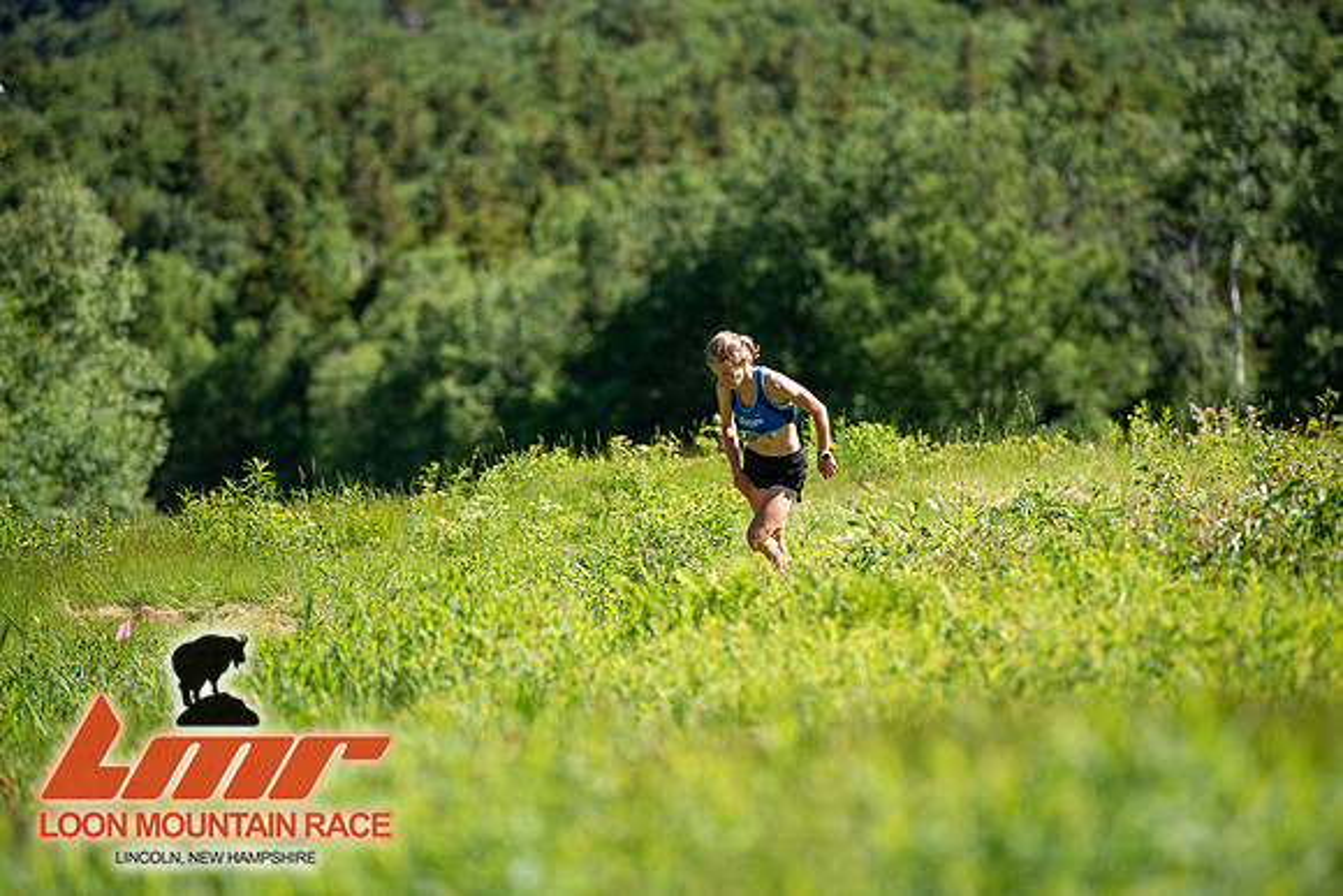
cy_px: 448
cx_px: 672
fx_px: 7463
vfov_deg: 6.9
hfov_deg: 10.3
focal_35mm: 200
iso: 100
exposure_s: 1/1000
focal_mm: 200
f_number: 3.5
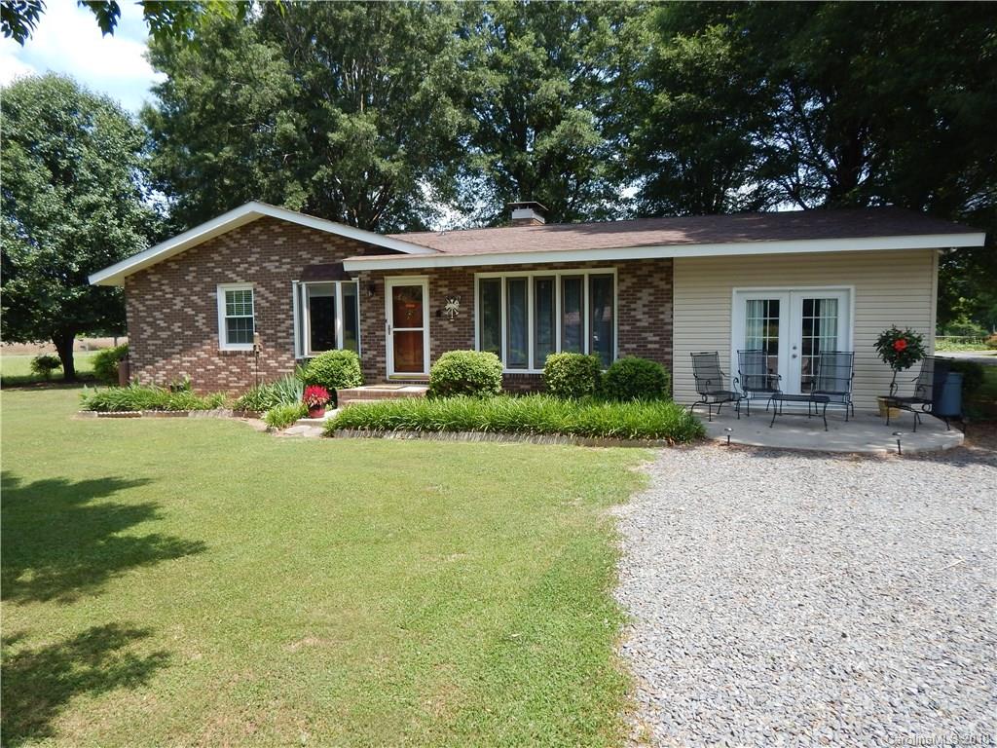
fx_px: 634
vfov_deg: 61.1
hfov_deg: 76.4
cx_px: 498
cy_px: 374
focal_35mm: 22
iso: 125
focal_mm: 4
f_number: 3
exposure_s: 1/800
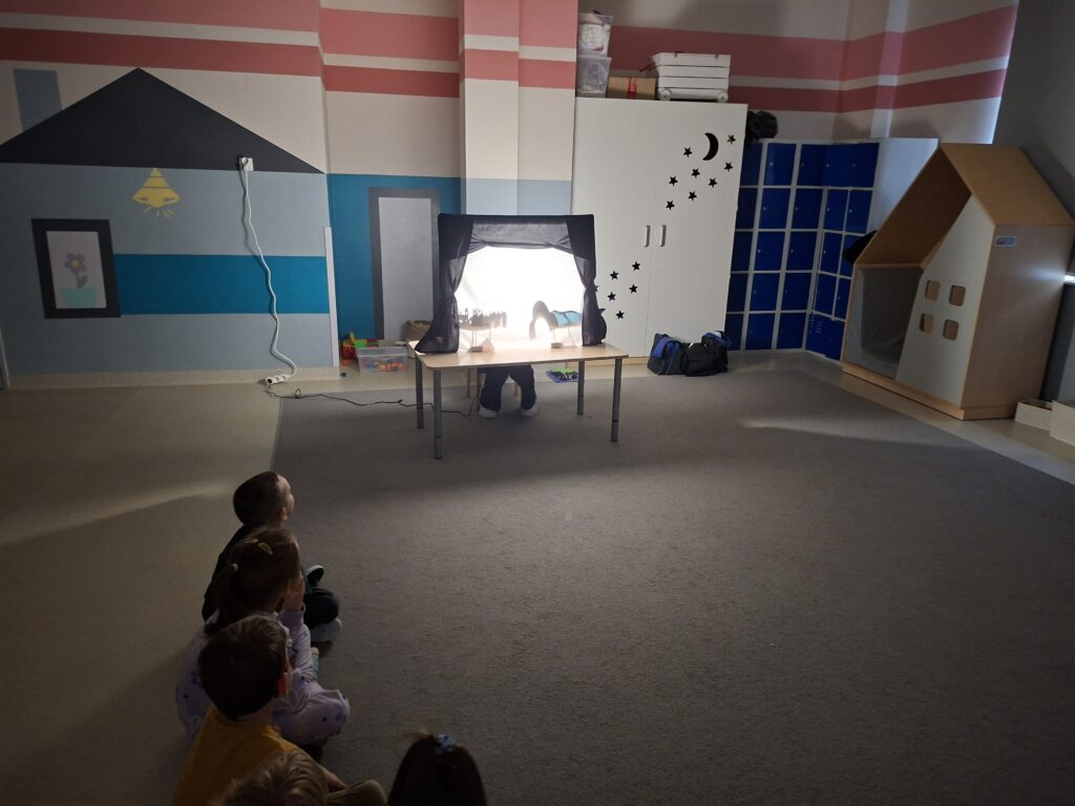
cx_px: 538
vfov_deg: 58.9
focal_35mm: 23
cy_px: 403
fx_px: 714
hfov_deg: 73.9
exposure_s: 1/25
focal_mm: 5.54
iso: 640
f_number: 1.8
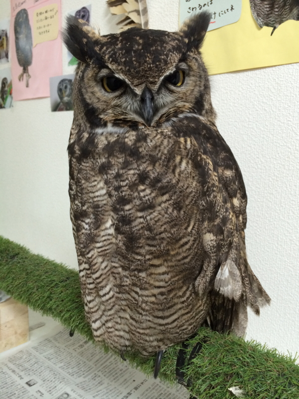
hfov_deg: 46.8
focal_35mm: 30
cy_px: 200
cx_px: 150
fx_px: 346
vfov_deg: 60.0
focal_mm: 4.12
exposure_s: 1/30
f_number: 2.2
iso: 125
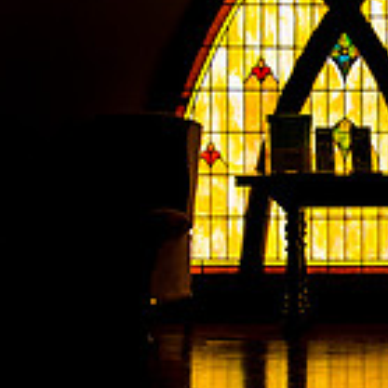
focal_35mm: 133
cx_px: 413
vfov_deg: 13.1
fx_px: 1687
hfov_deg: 12.9
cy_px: 159
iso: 400
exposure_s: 1/125
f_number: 5.6
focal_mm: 25
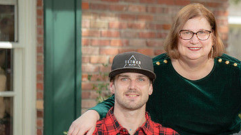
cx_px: 180
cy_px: 119
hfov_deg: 9.1
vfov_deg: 5.1
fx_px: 1508
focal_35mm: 236
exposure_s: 1/200
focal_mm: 140
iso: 320
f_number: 5
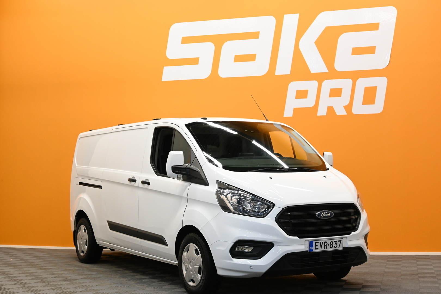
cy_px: 147
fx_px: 643
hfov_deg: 37.9
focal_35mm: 52
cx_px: 220
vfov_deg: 25.8
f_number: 5.6
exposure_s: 1/60
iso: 1000
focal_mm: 35
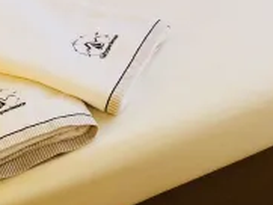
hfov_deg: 22.5
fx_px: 679
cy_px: -122
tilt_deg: -24.8
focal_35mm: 86
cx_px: 208
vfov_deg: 15.5
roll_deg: +2.6
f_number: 1.8
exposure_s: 1/121
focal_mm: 4.25
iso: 50
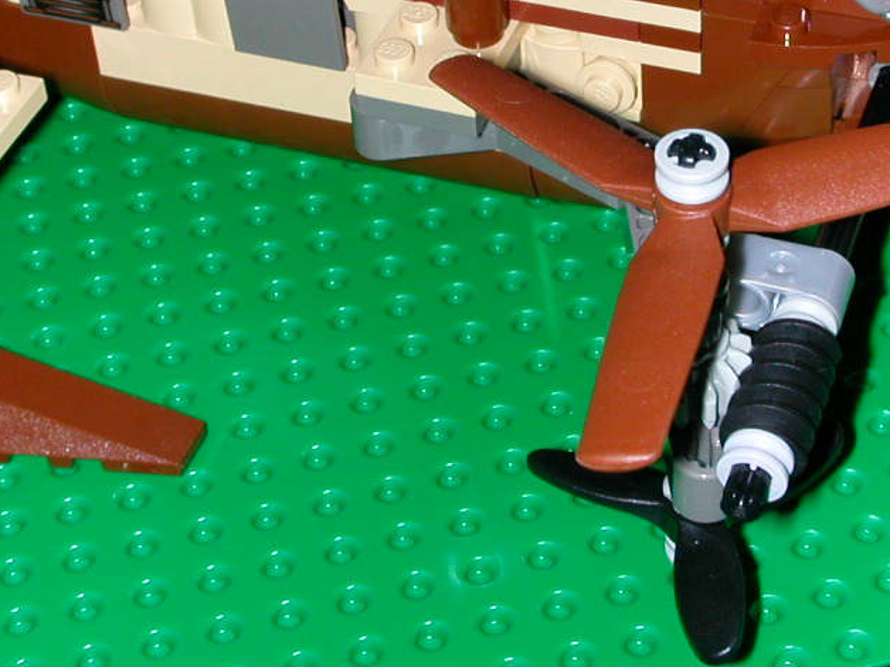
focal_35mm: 88
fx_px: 2263
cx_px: 618
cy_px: 203
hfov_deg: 22.1
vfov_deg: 16.7
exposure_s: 1/59.9
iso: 100
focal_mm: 8.2
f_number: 5.4
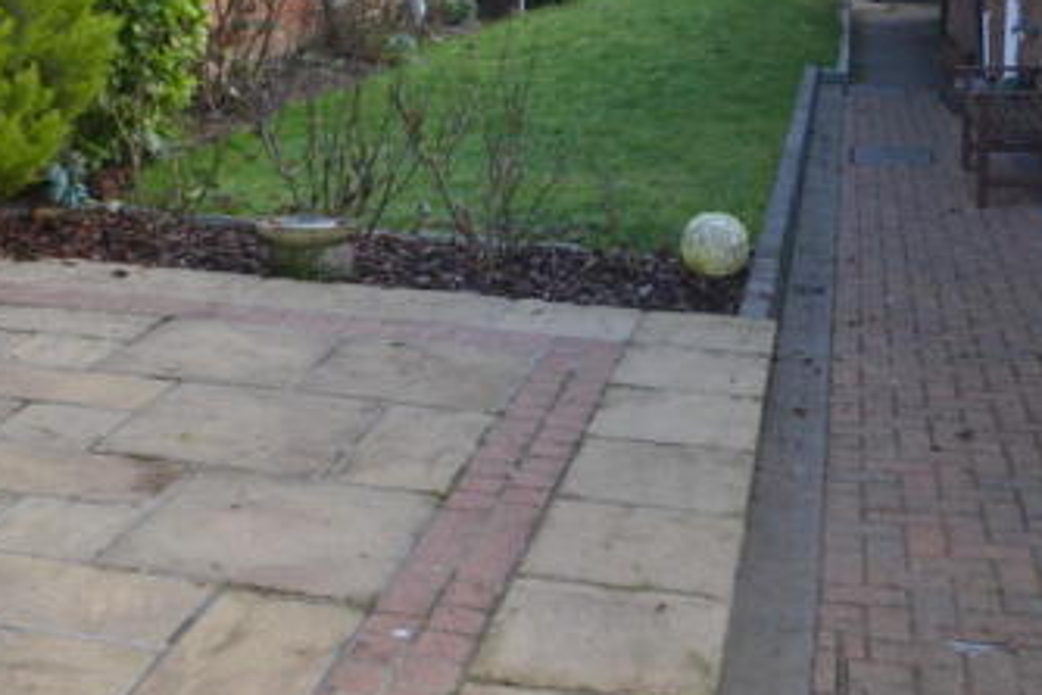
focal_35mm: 53
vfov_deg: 24.6
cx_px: 454
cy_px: 42
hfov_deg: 37.4
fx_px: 1535
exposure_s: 1/125
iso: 125
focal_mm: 18
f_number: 4
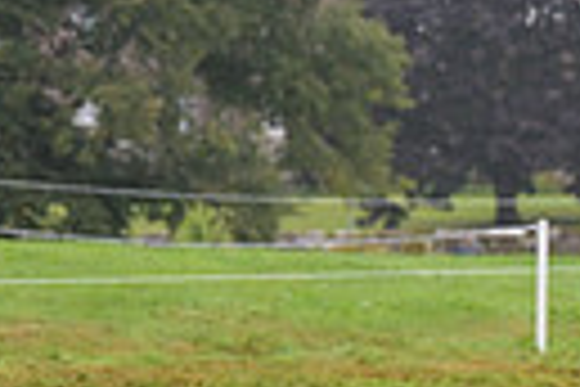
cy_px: 20
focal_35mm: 368
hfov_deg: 5.5
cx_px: 1164
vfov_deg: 3.7
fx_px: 5928
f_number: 4
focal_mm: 82
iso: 800
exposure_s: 1/1250
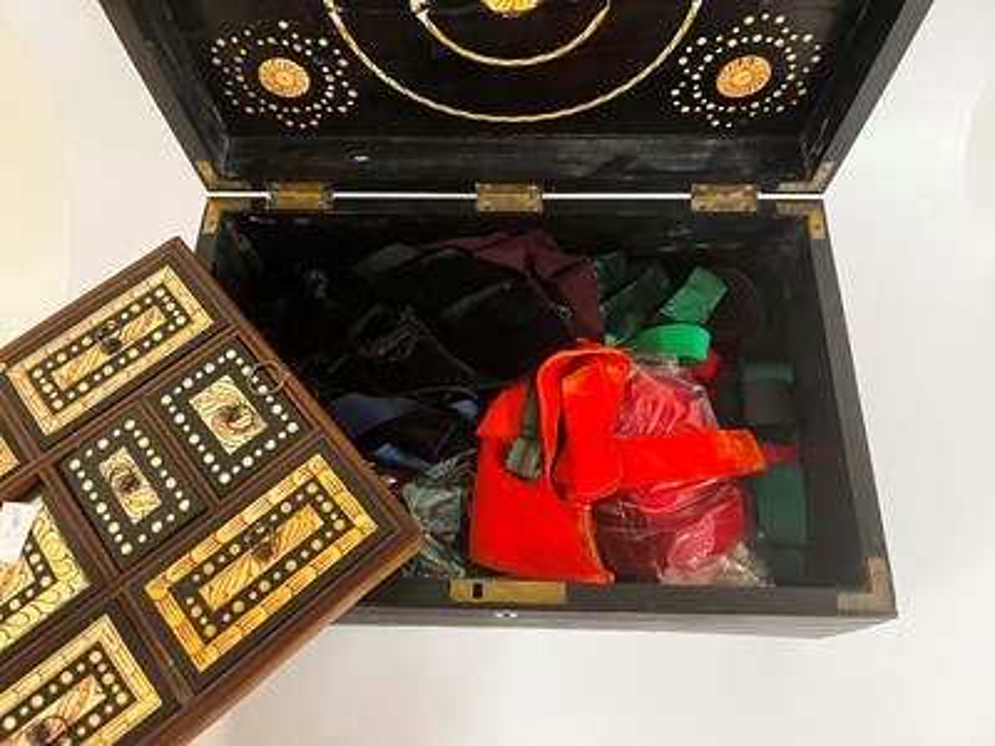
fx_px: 747
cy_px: 373
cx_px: 498
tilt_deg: -69.2
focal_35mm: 26
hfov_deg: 67.3
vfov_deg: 53.1
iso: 400
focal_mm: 5.1
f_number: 1.6
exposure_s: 1/50
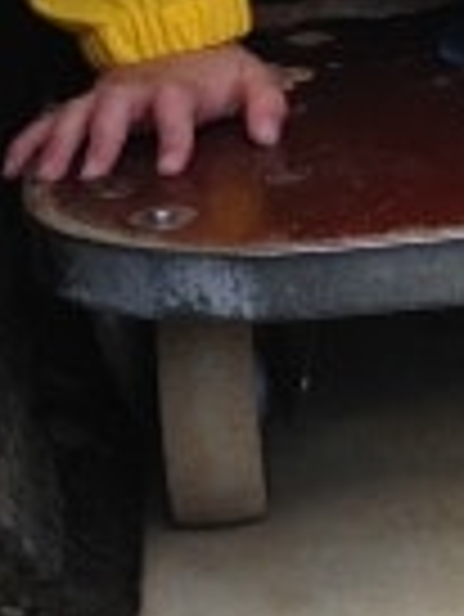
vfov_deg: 10.0
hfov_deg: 7.6
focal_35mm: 193
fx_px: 3444
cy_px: -220
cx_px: 613
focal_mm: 4.12
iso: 50
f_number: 2.4
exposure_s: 1/411
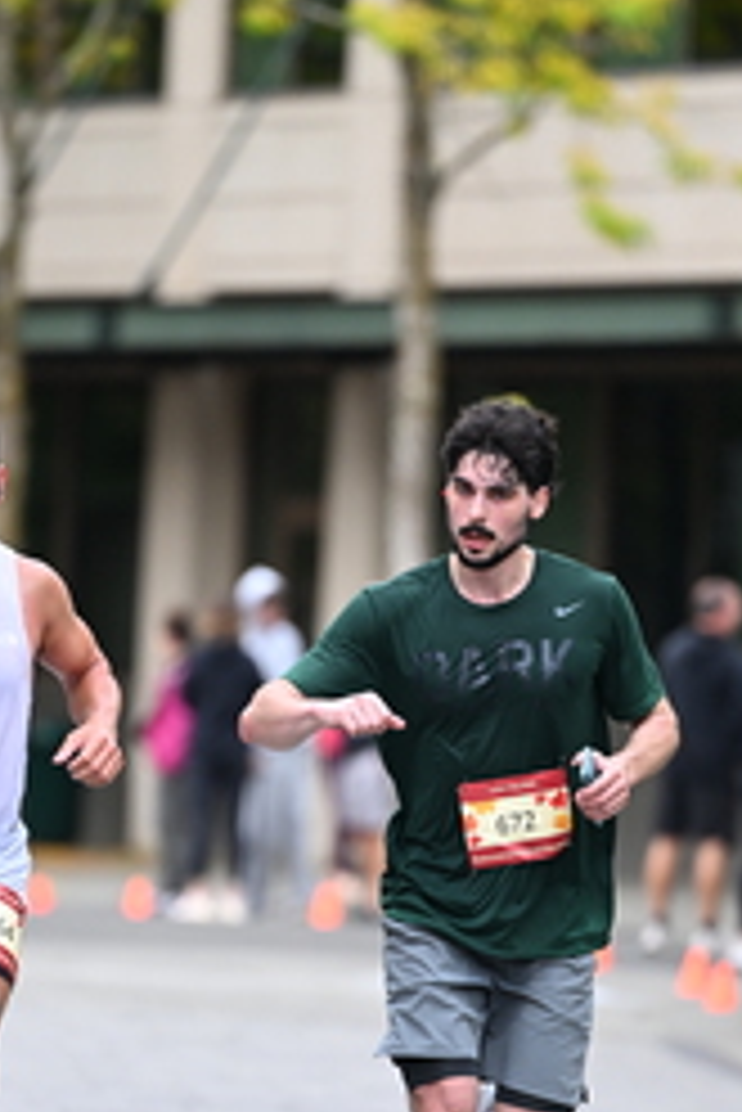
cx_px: 295
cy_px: 693
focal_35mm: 445
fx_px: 13738
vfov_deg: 4.6
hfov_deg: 3.1
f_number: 2.8
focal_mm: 200
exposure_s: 1/1600
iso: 1000
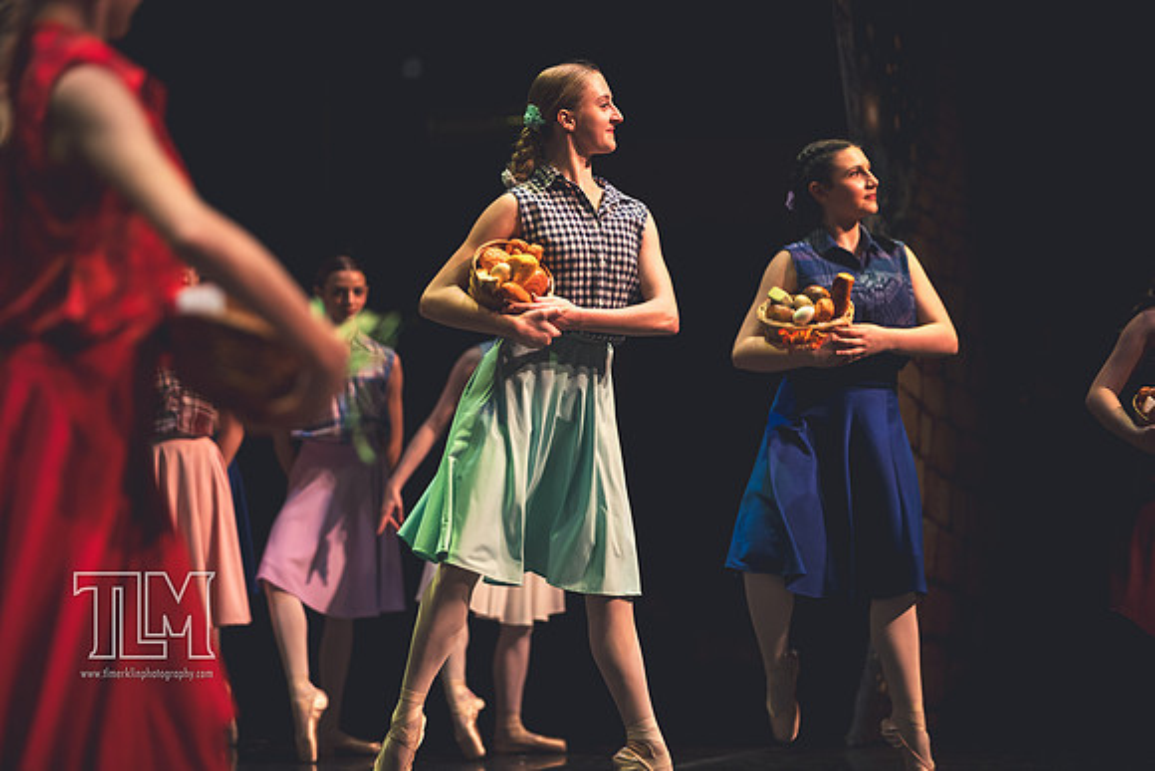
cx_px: 578
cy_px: 386
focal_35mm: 122
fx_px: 3915
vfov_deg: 11.2
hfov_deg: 16.8
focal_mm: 122
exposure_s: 1/250
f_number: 2.8
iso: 1800
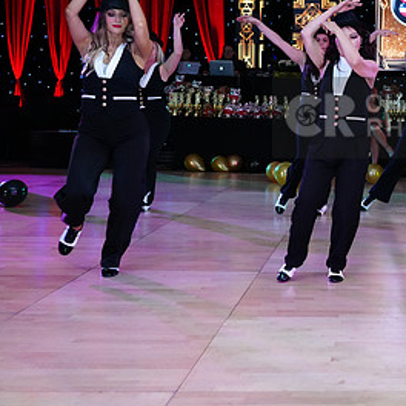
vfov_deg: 29.2
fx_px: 770
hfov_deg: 27.2
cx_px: 440
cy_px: 118
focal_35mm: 58
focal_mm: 31
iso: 3200
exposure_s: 1/250
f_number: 4.5
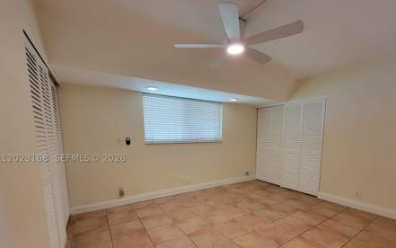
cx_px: 208
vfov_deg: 73.3
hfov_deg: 101.3
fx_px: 162
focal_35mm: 15
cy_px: 158
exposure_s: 1/60
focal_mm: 2.2
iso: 160
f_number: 2.2
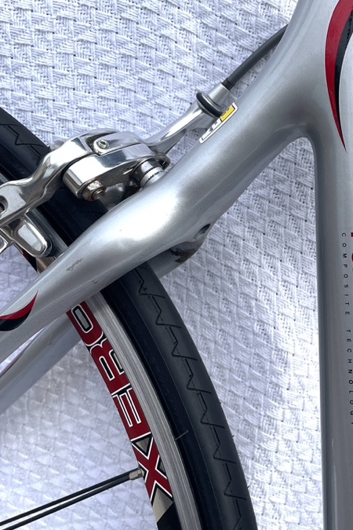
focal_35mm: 41
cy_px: 206
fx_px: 603
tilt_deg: -16.7
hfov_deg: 31.9
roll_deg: -11.5
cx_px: 276
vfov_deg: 47.1
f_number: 1.6
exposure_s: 1/1642
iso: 32
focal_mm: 4.2
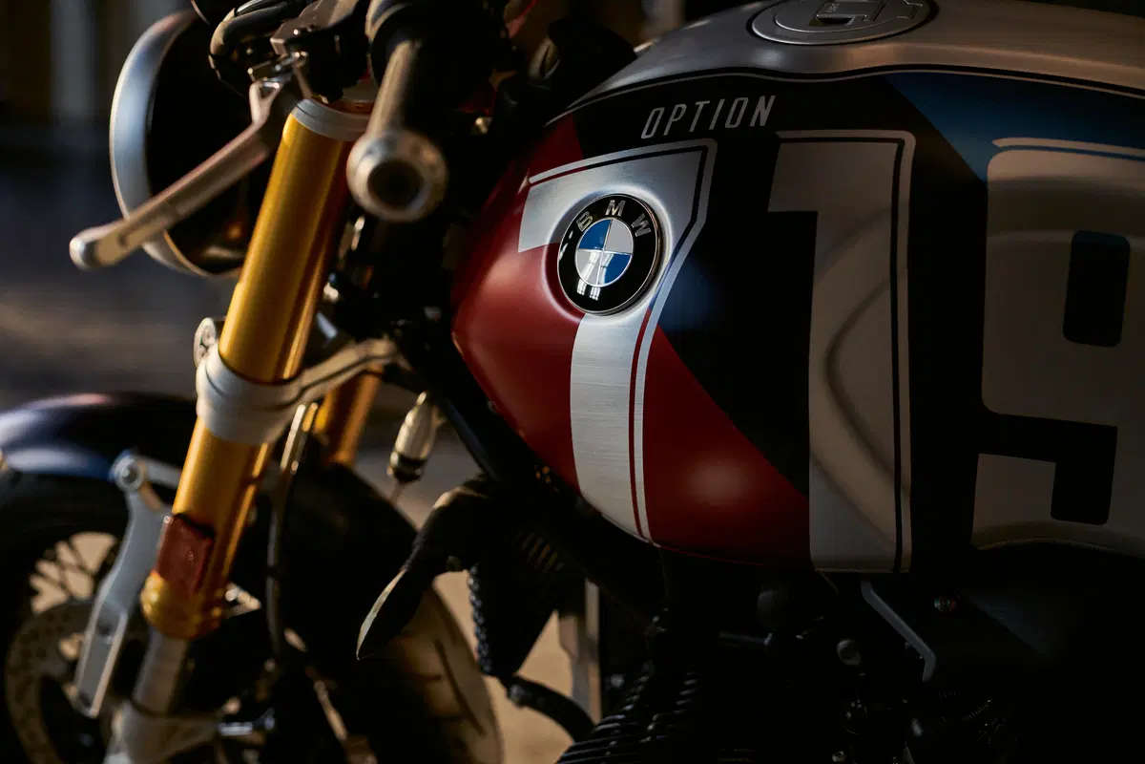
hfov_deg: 39.6
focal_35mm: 50
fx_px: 1590
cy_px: 382
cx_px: 572
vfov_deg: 27.0
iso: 640
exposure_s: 1/250
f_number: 3.2
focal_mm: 50
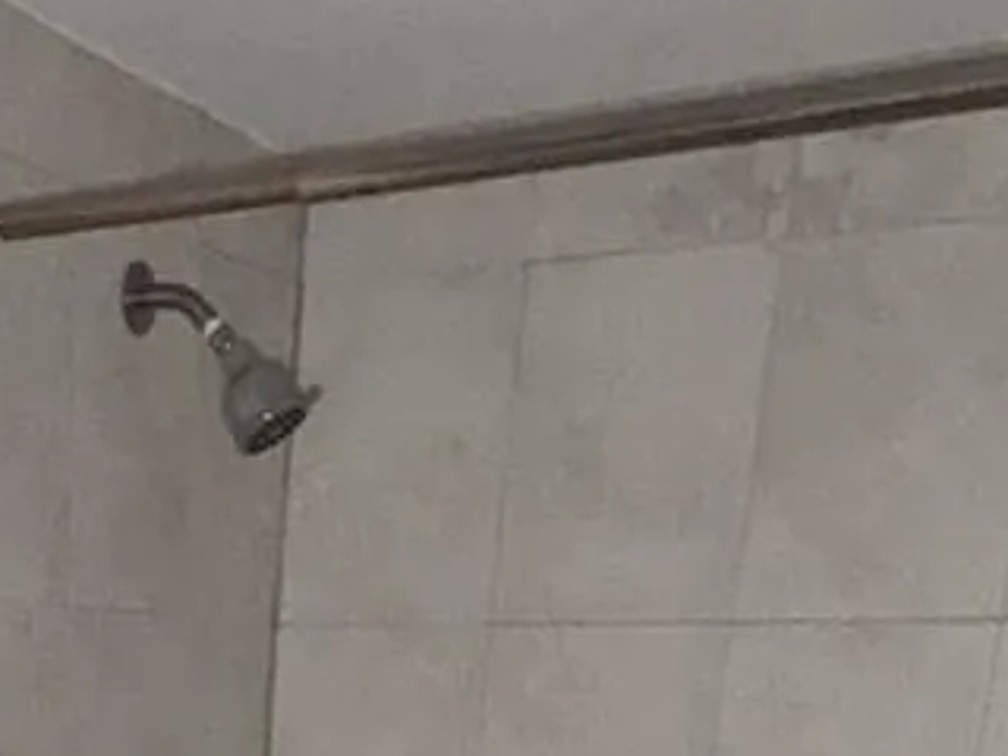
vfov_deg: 16.0
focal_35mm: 70
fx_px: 2038
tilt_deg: -23.7
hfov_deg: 26.2
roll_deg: -1.8
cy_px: 1544
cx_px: -22
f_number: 2.2
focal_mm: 2.22
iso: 125
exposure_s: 1/49
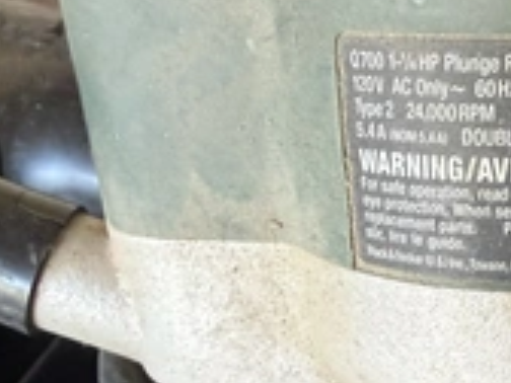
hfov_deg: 30.7
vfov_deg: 24.2
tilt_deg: -46.6
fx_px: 841
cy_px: 407
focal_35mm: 57
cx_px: 541
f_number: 2.2
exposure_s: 1/60
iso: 400
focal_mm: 2.22
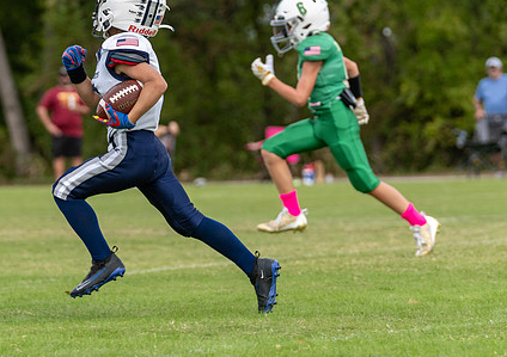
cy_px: 99
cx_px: 159
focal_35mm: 293
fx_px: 4201
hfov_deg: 6.9
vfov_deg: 4.9
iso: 200
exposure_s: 1/1250
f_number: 3.5
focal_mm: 136
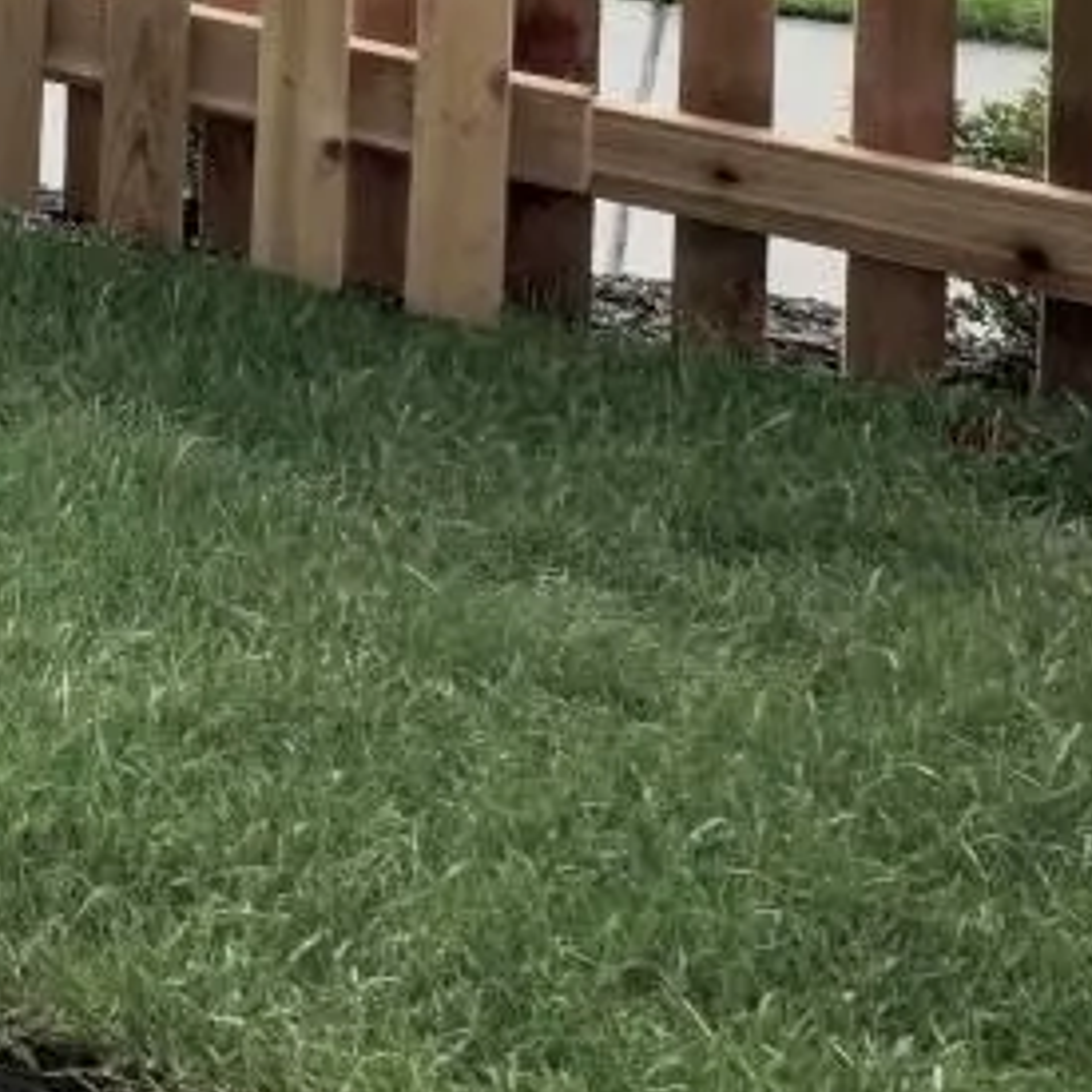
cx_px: -1970
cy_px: -882
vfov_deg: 18.9
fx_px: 2498
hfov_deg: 12.5
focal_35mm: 70
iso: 400
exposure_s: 1/1250
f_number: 8
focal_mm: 14
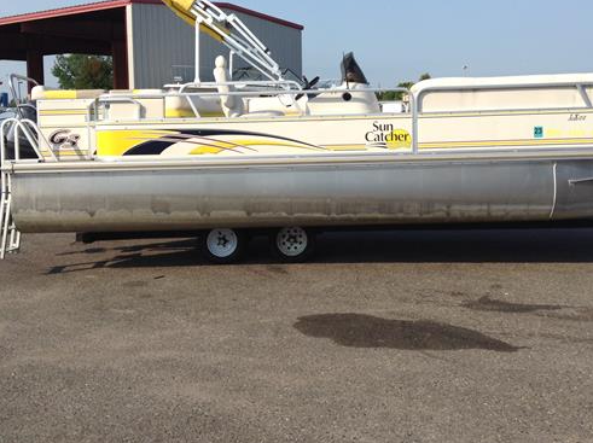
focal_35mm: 43
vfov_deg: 33.3
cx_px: 326
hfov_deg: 43.8
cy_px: 163
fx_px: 736
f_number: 2.4
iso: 25
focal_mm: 3.3
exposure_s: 1/1136
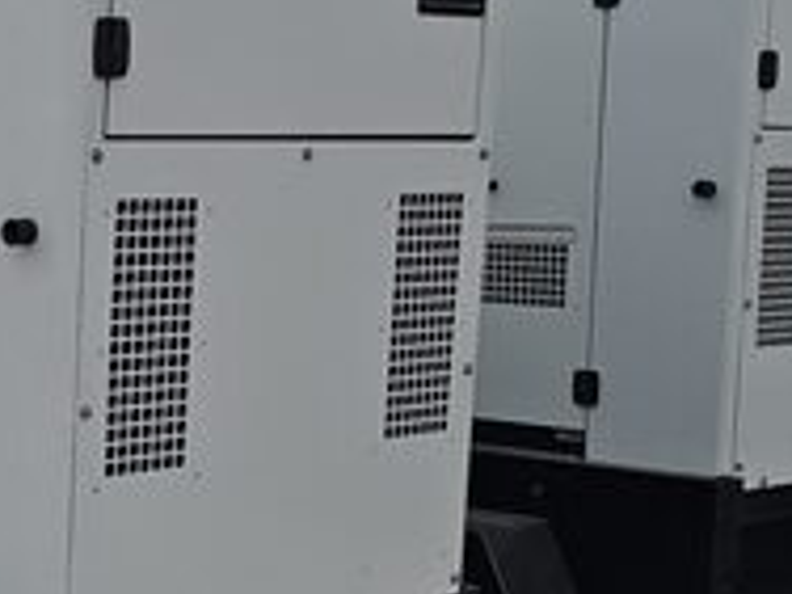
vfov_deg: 15.0
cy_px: 480
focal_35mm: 98
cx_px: -25
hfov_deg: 19.4
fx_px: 2242
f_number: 1.7
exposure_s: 1/675
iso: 10
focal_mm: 6.3
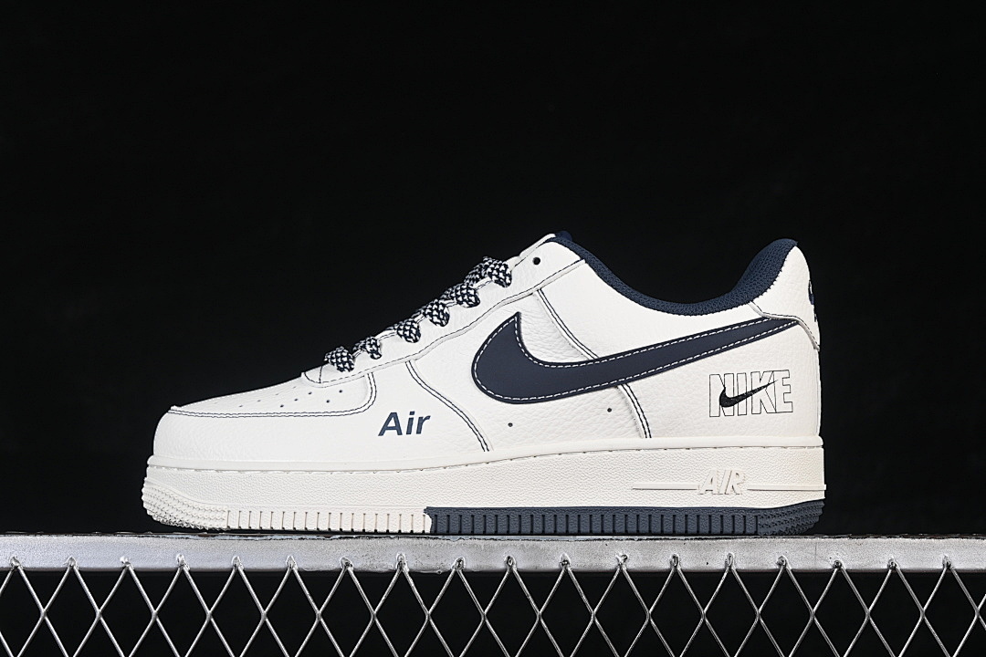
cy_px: 328
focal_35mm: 75
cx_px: 493
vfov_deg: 18.2
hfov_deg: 27.0
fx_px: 2054
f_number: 8
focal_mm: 50
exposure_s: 1/80
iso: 160
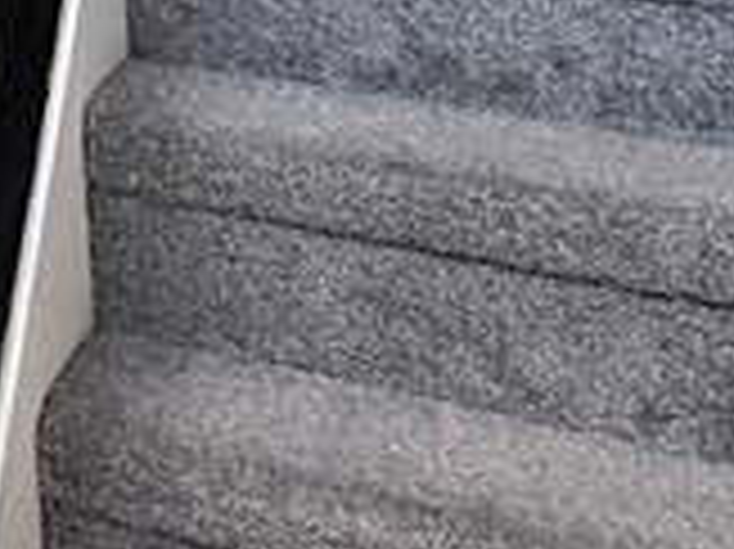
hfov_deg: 17.2
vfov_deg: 13.4
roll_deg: -0.7
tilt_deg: +5.7
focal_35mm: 88
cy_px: -666
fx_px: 1865
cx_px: -666
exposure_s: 1/60
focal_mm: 2.22
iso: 320
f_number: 2.2
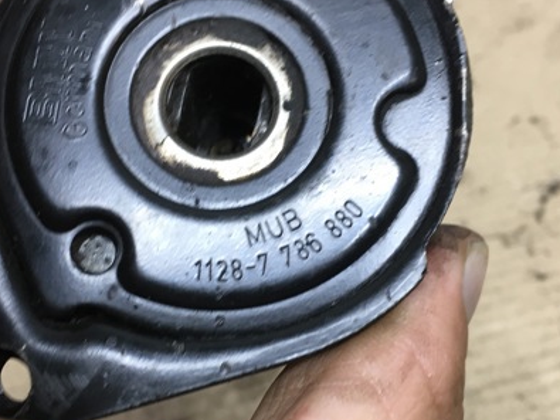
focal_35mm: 47
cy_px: 259
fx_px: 760
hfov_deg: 40.4
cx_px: 262
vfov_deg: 30.8
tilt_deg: -47.9
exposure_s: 1/33
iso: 80
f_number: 2.2
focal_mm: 4.15
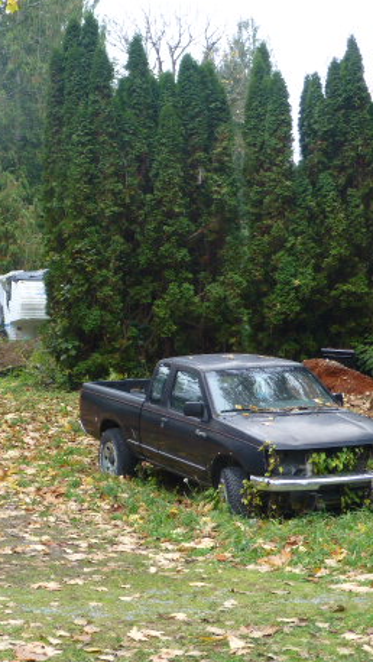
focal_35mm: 67
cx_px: -43
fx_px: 1177
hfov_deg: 17.4
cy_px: 325
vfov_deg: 31.4
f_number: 4.1
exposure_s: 1/60
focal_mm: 7.9
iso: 125
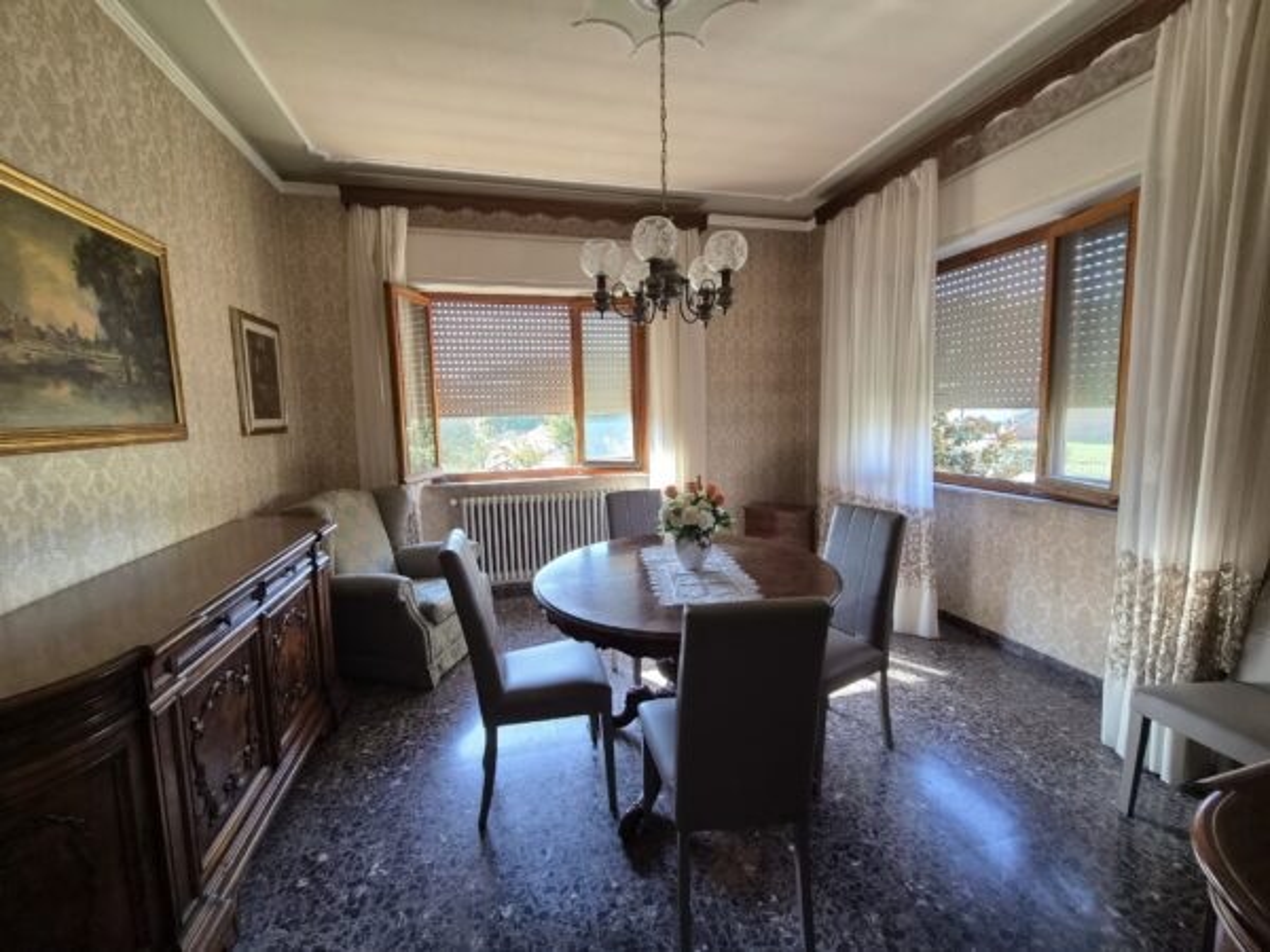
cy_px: 476
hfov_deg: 106.2
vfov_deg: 89.9
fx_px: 477
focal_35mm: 13
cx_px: 635
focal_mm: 2.2
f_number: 2.2
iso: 160
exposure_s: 1/100
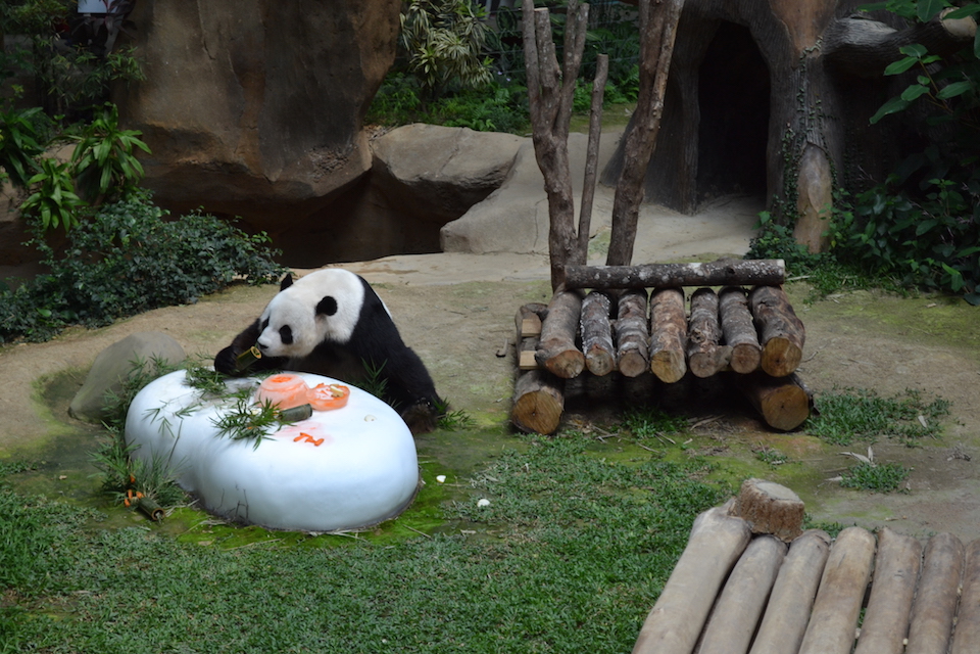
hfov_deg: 24.6
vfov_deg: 16.6
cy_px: 327
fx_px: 2246
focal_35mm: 82
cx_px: 490
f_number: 5.6
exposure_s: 1/125
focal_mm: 55
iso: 320
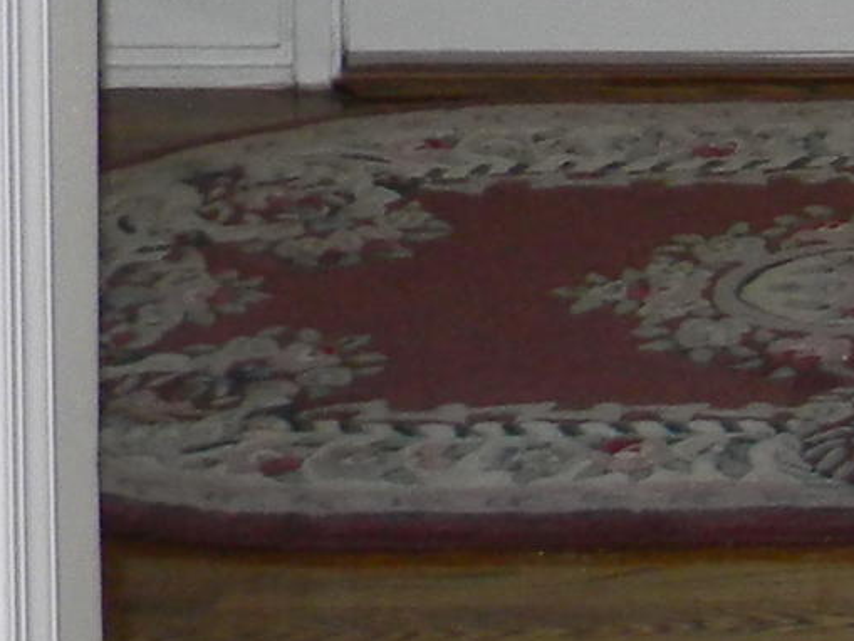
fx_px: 5231
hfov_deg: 8.5
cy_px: -792
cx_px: 2055
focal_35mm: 212
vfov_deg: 6.7
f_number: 3.7
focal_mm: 6.4
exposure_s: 1/30
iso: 200
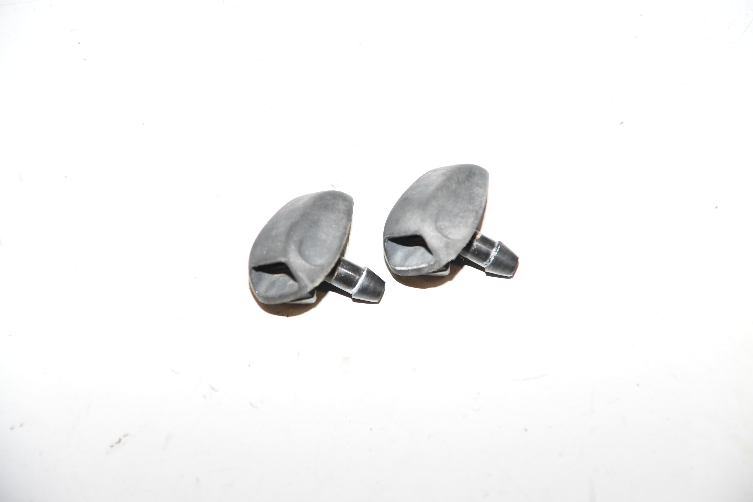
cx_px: 376
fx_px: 3284
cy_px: 251
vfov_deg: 8.7
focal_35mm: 157
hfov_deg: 13.1
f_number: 5.6
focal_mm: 105
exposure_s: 1/60
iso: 250
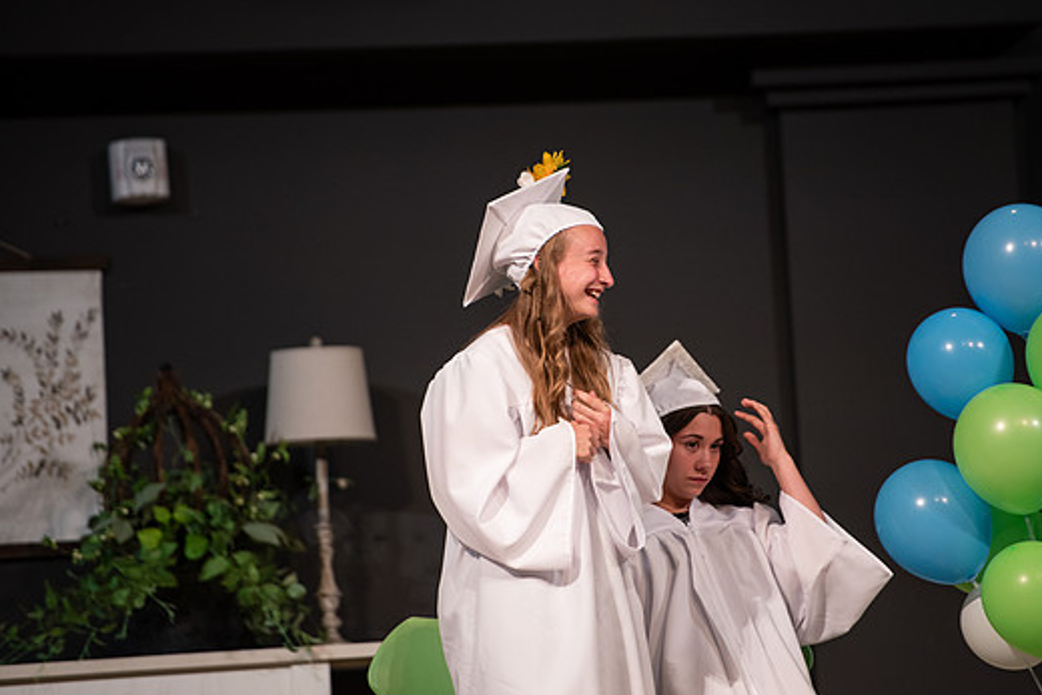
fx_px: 6456
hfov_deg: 9.2
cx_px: 577
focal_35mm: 223
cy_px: 325
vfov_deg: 6.2
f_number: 2.8
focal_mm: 200
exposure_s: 1/250
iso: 800
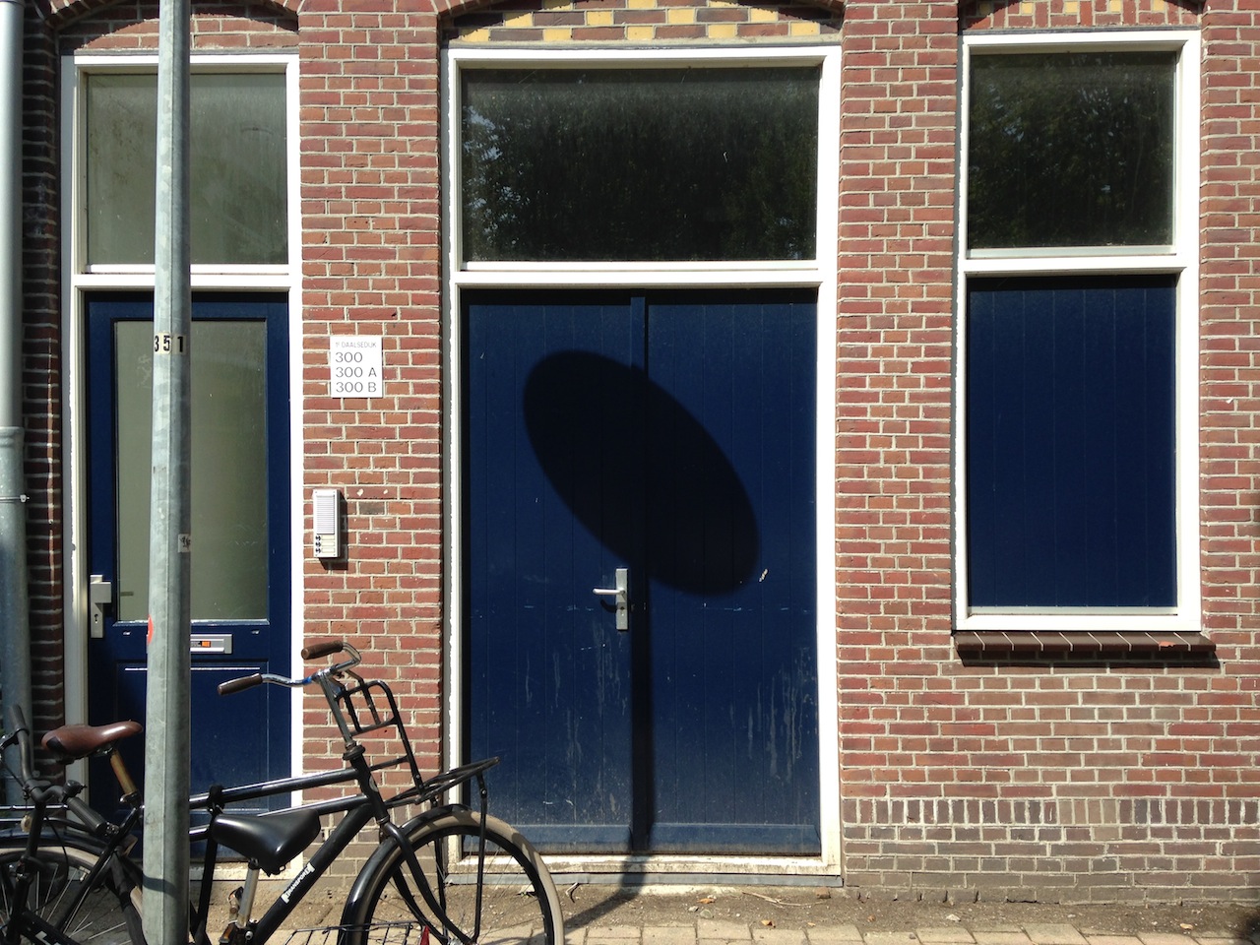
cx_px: 630
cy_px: 472
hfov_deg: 55.4
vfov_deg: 42.9
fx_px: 1201
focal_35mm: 33
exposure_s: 1/1085
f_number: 2.4
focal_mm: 4.12
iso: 50
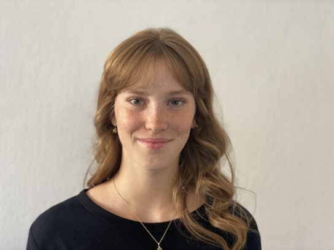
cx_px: 167
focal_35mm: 52
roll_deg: -0.2
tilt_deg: -1.5
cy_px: 125
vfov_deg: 28.0
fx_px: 502
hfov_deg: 36.8
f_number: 2
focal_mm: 6
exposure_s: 1/100
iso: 200
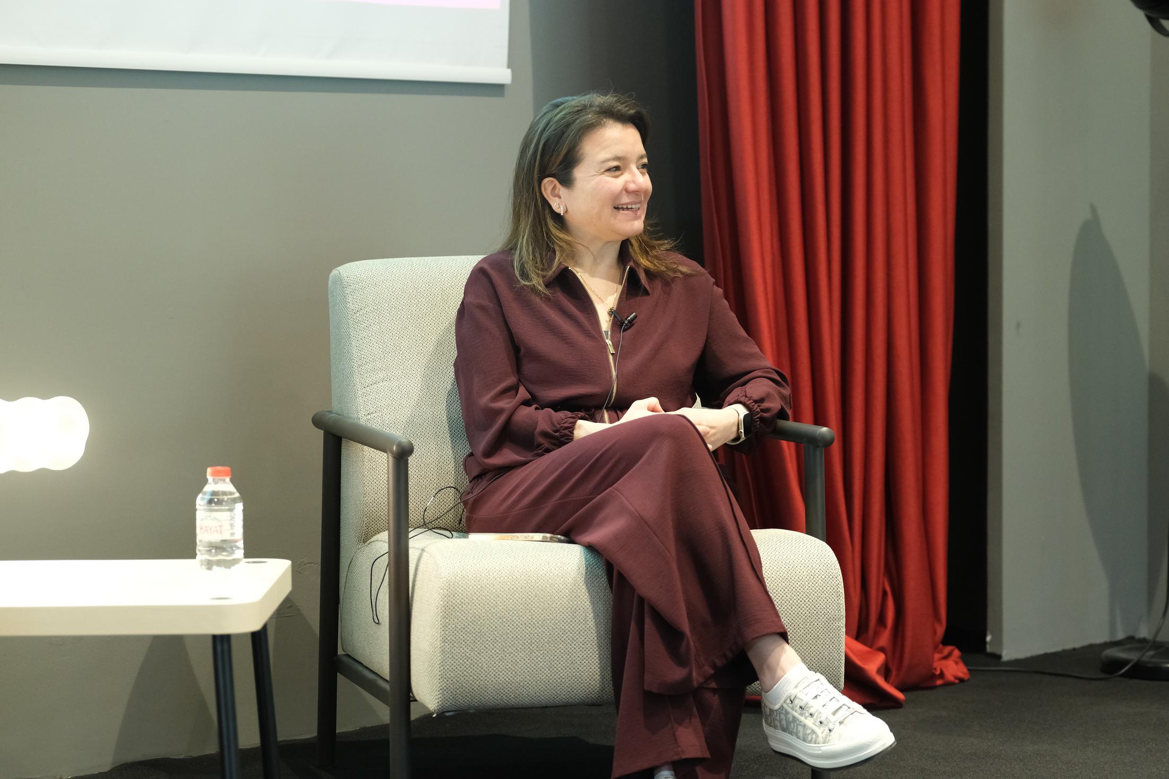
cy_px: 390
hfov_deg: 22.1
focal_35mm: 92
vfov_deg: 14.9
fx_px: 2987
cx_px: 584
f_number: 2.8
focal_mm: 61
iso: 2000
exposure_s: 1/50
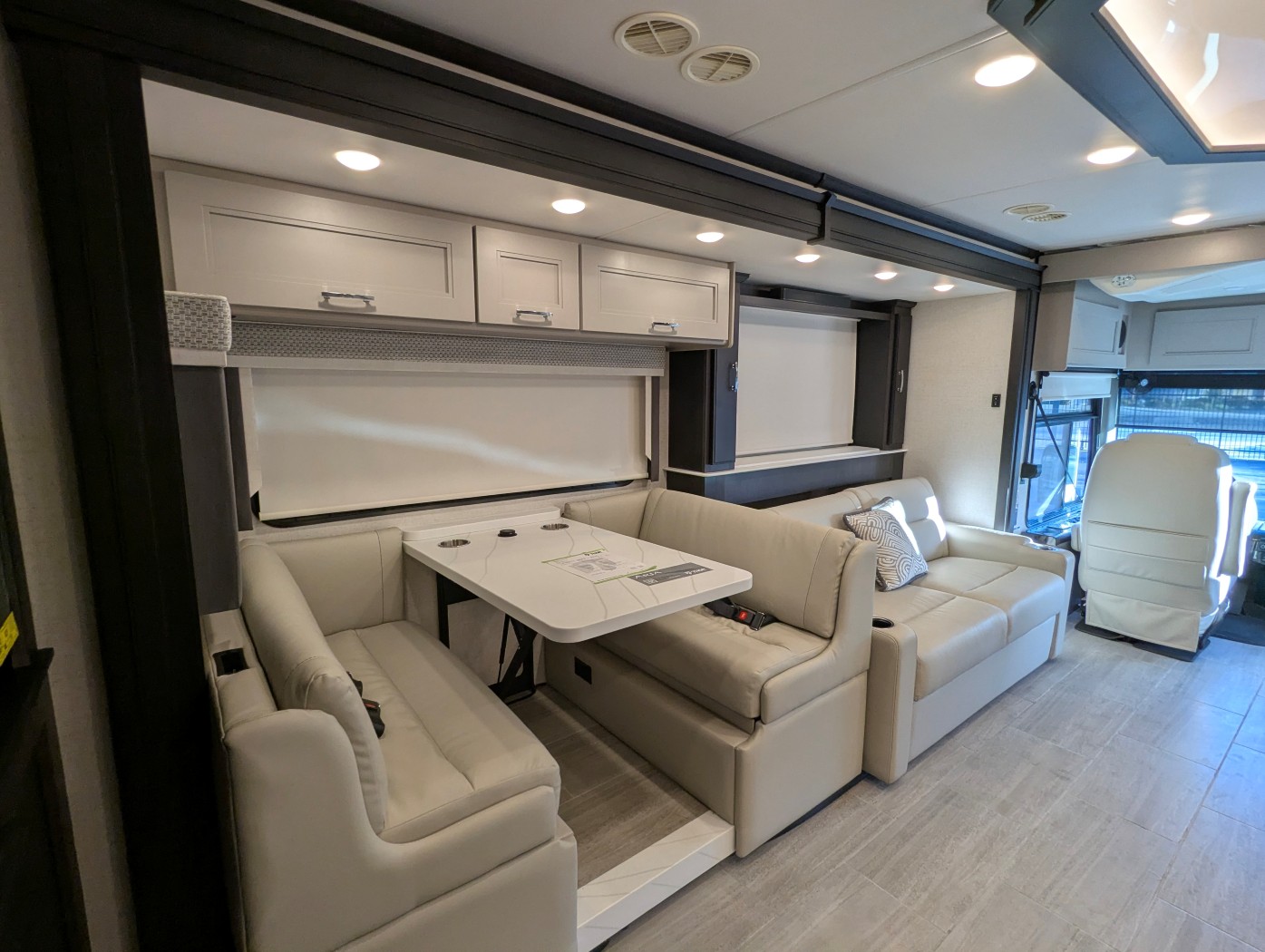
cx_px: 632
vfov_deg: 78.2
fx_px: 585
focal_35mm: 16
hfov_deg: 94.4
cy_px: 476
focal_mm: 2.35
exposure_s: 1/117
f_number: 2.2
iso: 99
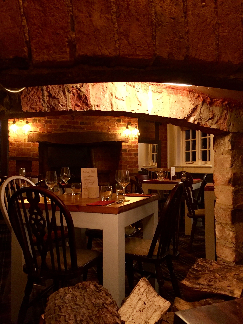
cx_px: 122
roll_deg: +0.5
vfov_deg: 61.7
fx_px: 271
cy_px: 162
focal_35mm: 29
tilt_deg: +2.3
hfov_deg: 48.2
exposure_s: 1/17
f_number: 2.2
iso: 320
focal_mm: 4.15
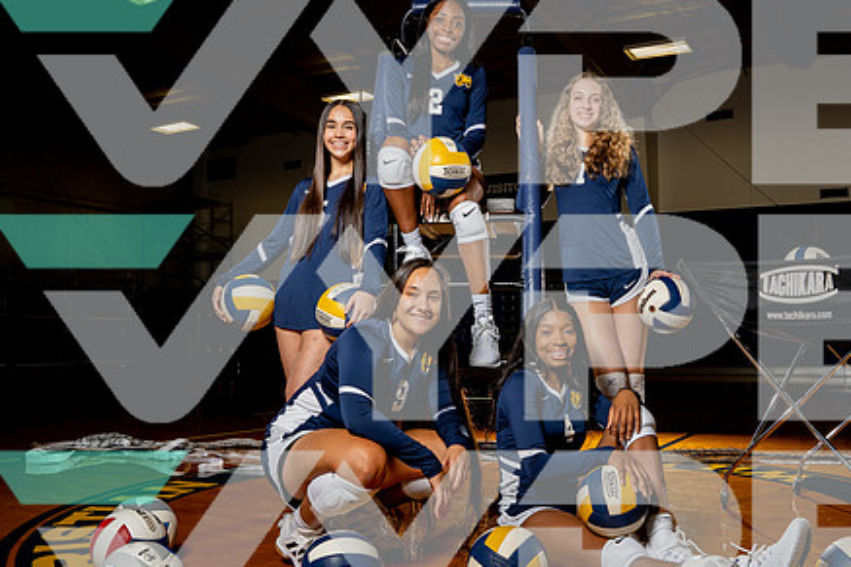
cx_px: 509
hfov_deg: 55.4
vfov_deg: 38.8
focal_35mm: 34
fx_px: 803
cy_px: 307
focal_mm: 24
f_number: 8
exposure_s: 1/250
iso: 400
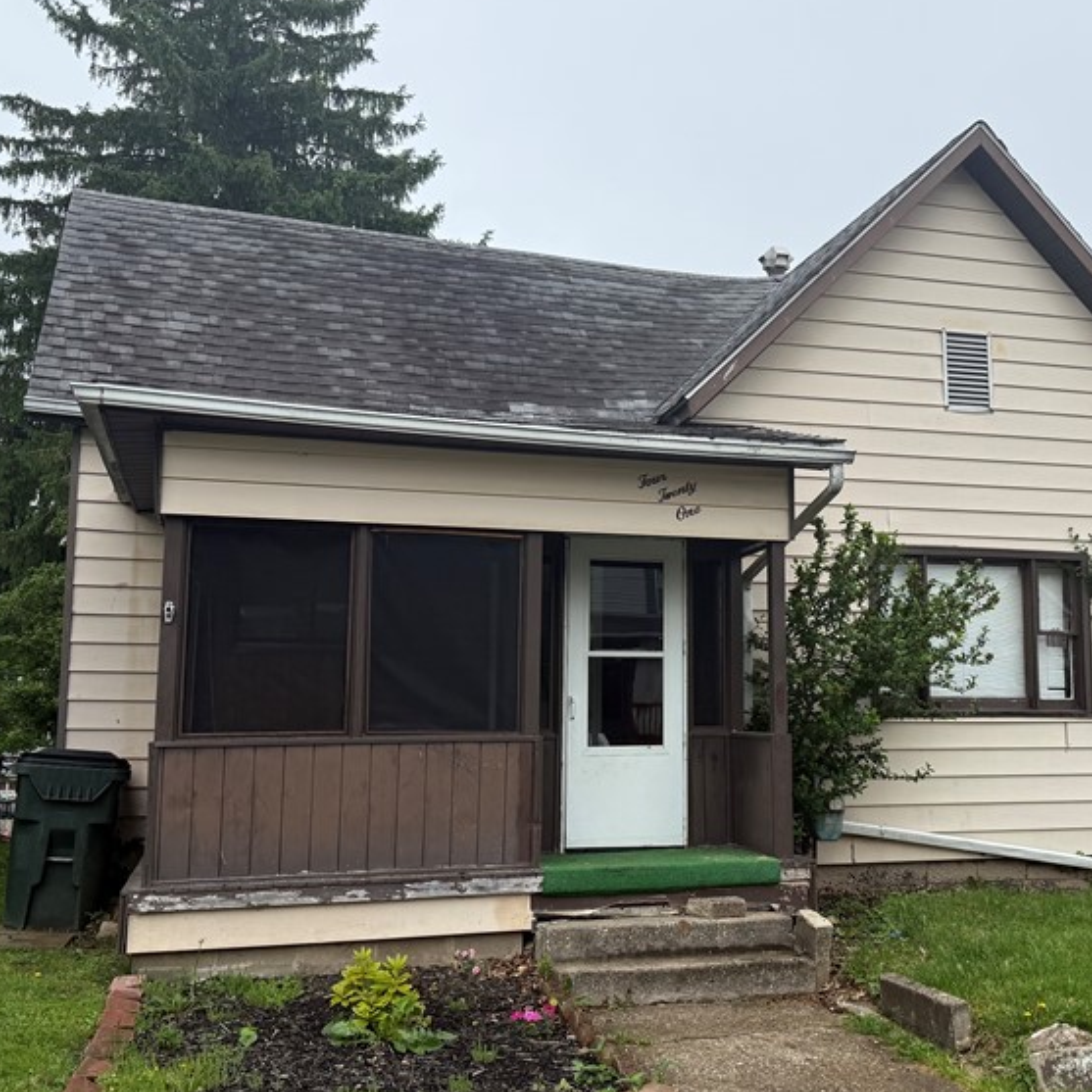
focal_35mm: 39
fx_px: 1392
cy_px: 535
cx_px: 731
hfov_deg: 42.2
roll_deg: +0.6
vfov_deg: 42.8
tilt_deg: +7.8
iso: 80
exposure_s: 1/3279
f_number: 1.78
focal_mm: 6.76
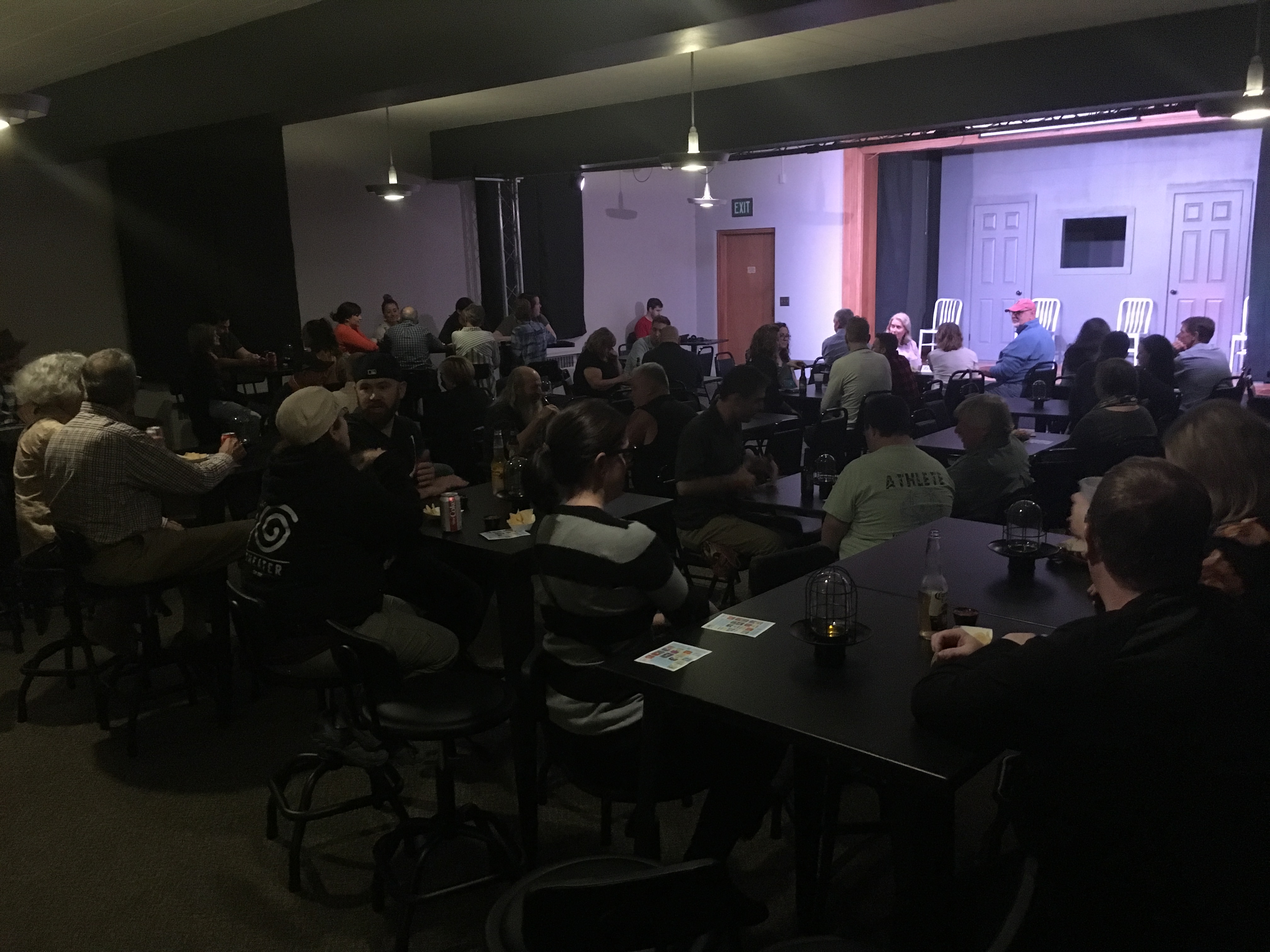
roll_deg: +1.2
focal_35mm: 29
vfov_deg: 48.2
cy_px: 476
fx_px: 1064
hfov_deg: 61.7
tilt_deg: -12.1
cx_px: 635
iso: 320
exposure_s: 1/15
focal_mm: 4.15
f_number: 2.2
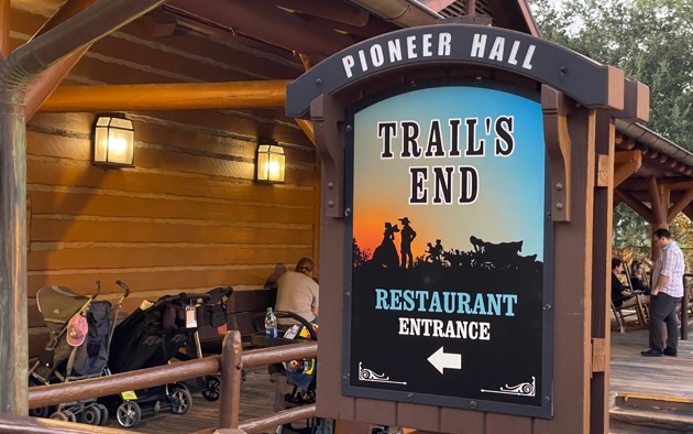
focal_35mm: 56
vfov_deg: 23.1
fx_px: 1058
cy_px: 237
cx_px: 344
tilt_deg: +0.7
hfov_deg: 36.3
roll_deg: -1.6
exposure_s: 1/30
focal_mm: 6
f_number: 2
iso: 1250
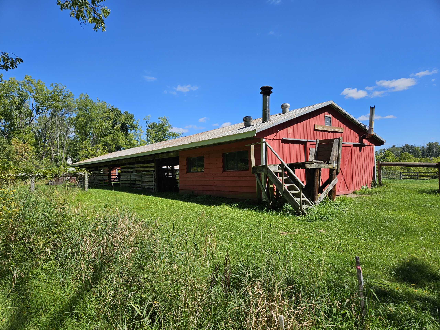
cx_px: 220
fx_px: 292
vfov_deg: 58.9
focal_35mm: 23
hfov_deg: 73.9
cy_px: 165
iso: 25
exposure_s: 1/2032
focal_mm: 5.4
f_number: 1.8
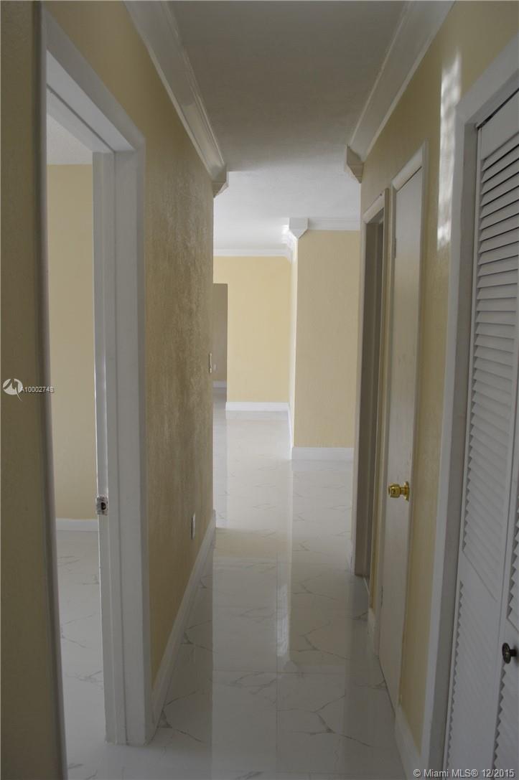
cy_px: 390
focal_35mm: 27
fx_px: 585
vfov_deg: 67.4
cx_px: 260
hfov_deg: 47.9
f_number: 5.6
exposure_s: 1/125
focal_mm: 18
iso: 250
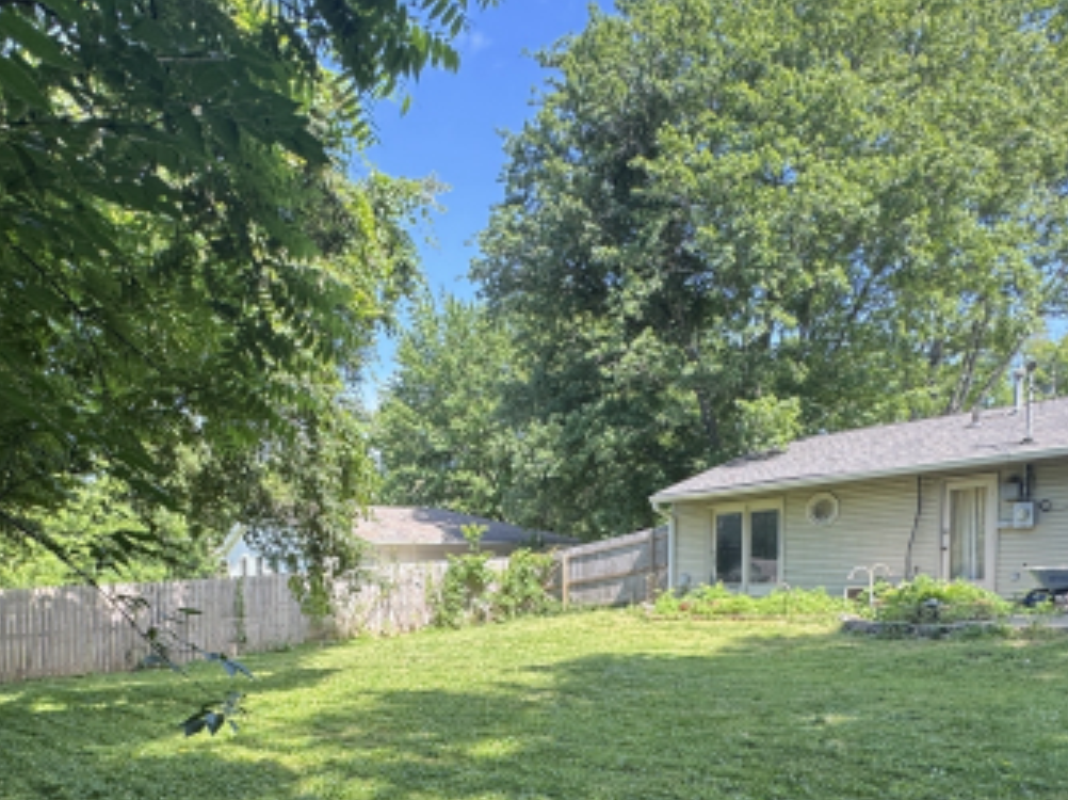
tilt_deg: -4.7
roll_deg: +0.6
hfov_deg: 62.7
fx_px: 863
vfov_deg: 46.9
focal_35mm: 28
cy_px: 646
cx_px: 404
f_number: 2.2
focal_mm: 2.22
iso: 40
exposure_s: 1/274
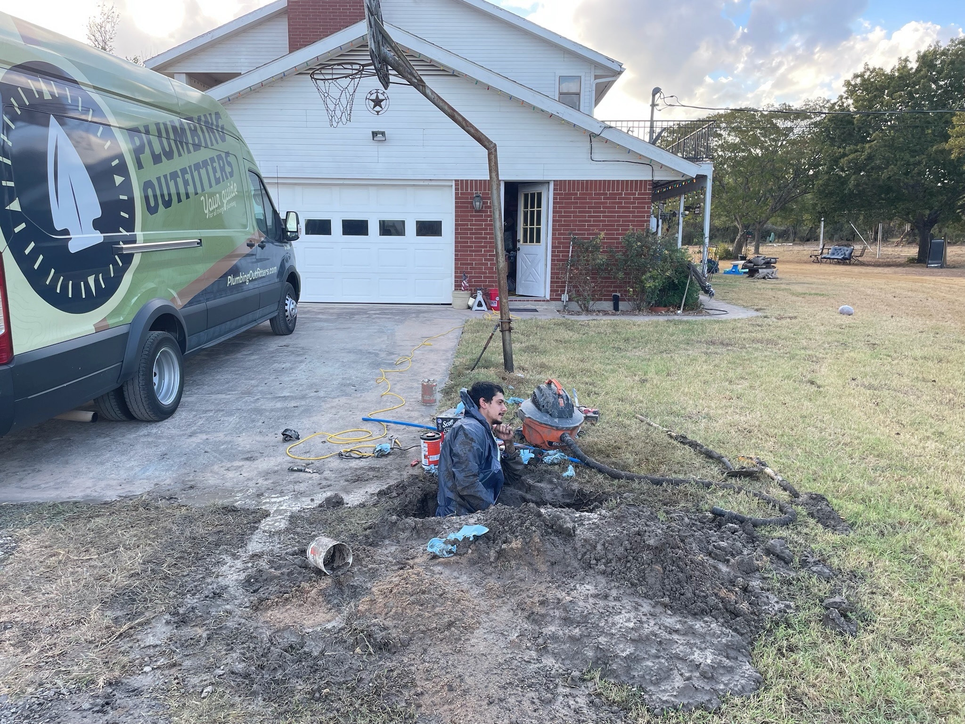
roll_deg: -0.2
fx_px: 725
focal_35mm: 26
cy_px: 362
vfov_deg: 53.1
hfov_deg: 67.3
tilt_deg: -9.2
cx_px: 482
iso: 32
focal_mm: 4.2
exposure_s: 1/396
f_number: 1.6
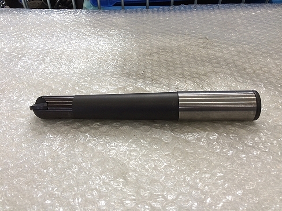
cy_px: 106
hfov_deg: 61.7
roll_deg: +2.2
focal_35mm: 29
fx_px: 236
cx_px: 141
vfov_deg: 48.2
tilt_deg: -41.8
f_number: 2.2
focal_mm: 4.15
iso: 40
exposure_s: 1/60
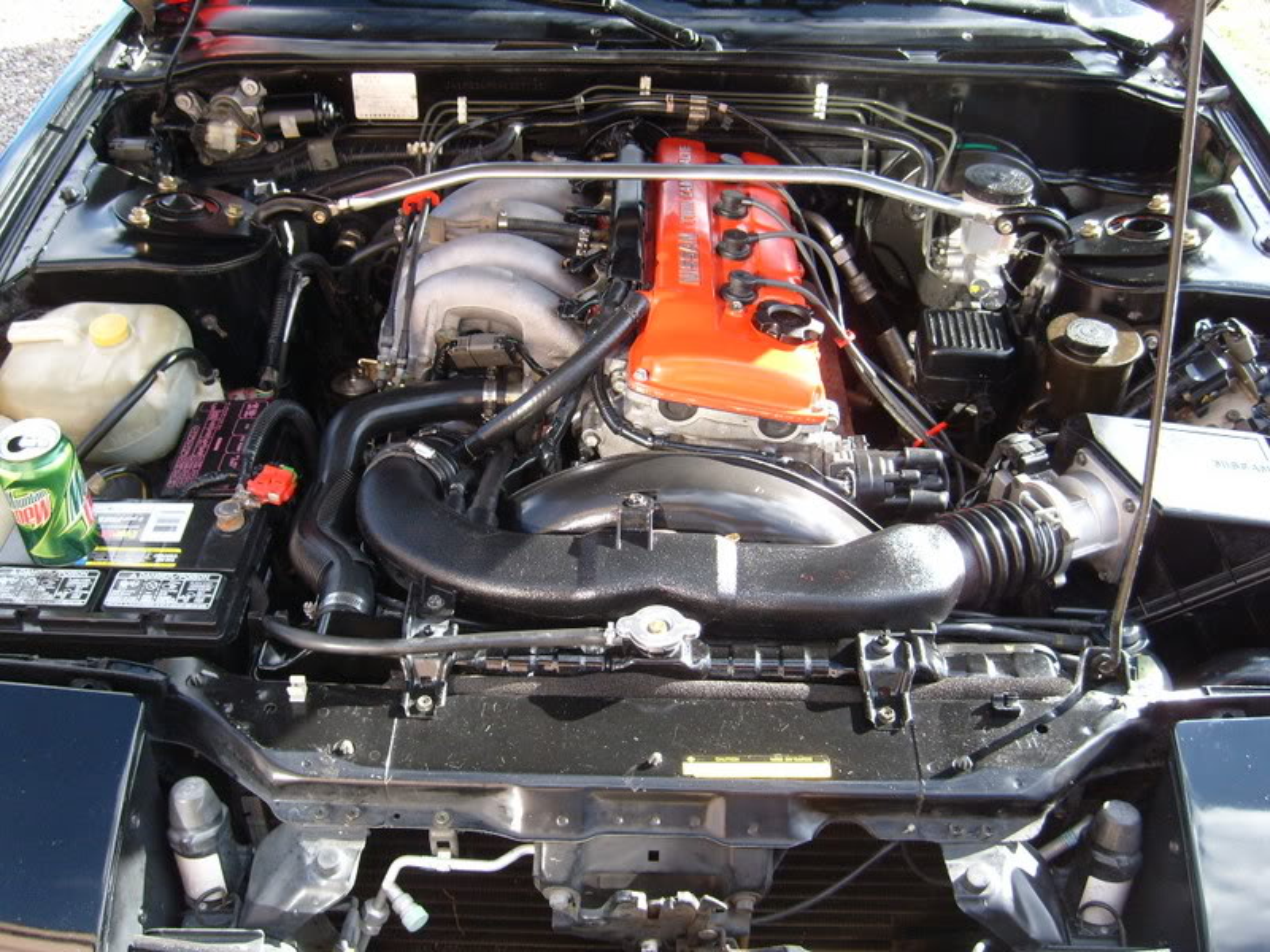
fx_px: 1284
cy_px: 476
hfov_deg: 52.6
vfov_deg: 40.7
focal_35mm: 35
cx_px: 635
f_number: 2.8
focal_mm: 5.8
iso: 80
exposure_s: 1/180
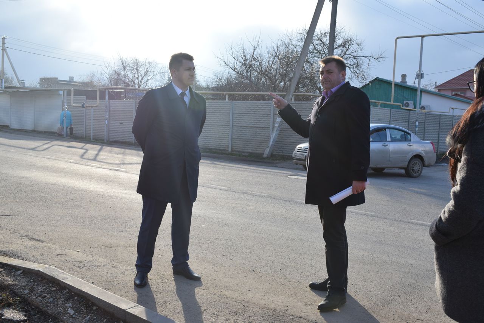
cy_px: 162
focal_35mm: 39
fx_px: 524
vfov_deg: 34.2
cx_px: 242
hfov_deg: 49.6
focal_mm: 26
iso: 200
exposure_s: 1/320
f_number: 8
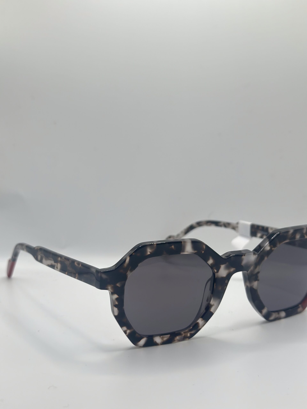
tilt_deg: -27.3
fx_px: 568
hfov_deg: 30.3
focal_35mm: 48
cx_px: 154
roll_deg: -0.5
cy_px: 204
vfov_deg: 39.7
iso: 80
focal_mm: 6.86
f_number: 1.78
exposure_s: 1/709
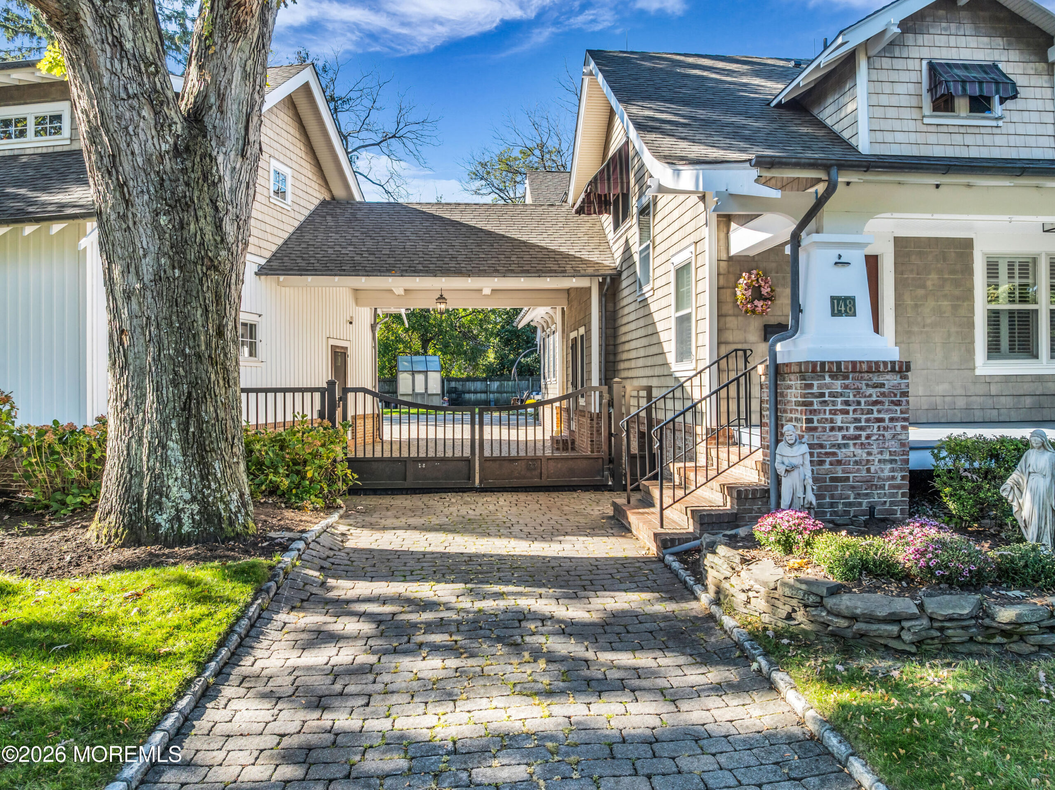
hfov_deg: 71.6
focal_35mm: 24
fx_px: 731
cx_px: 528
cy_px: 395
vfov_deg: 56.8
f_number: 2.8
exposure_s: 1/800
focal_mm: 12.29
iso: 270
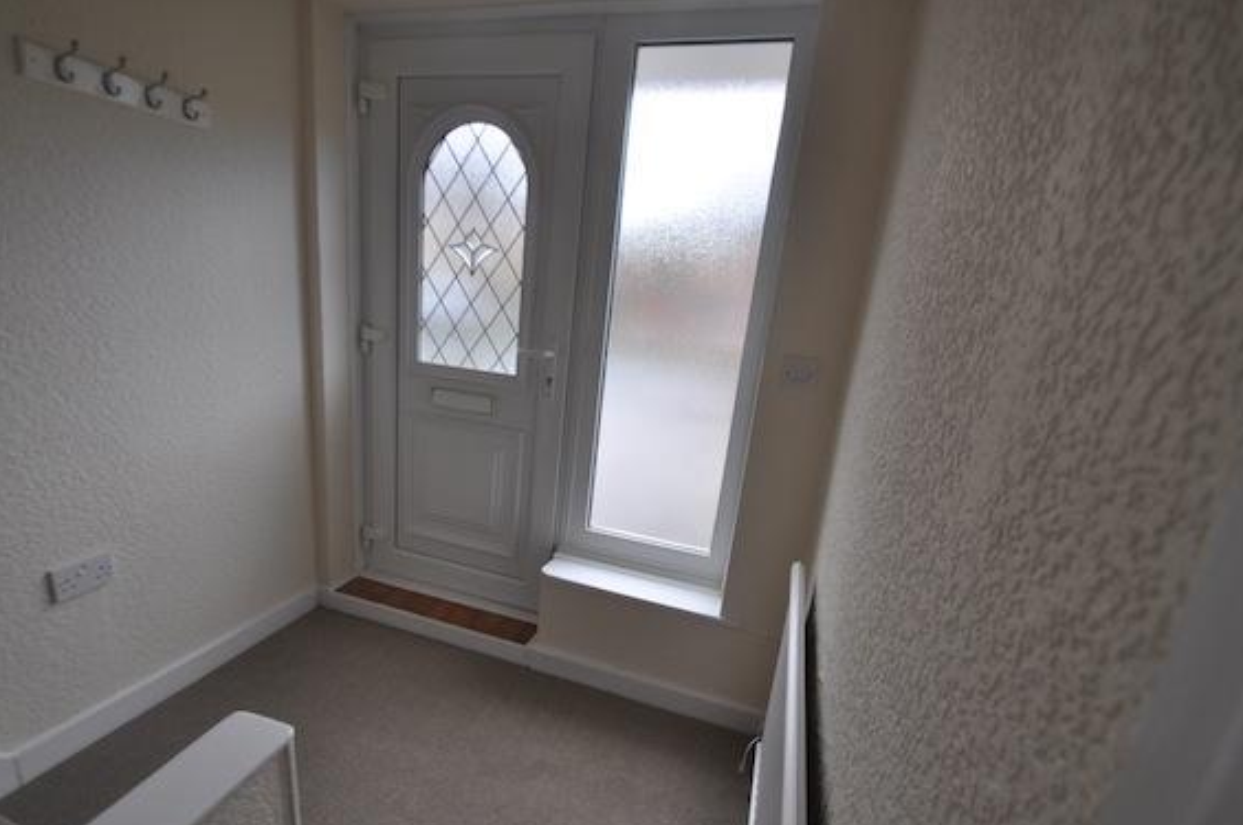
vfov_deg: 70.0
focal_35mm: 17
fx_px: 586
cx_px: 590
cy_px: 463
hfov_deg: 93.3
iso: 400
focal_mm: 10
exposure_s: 1/100
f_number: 5
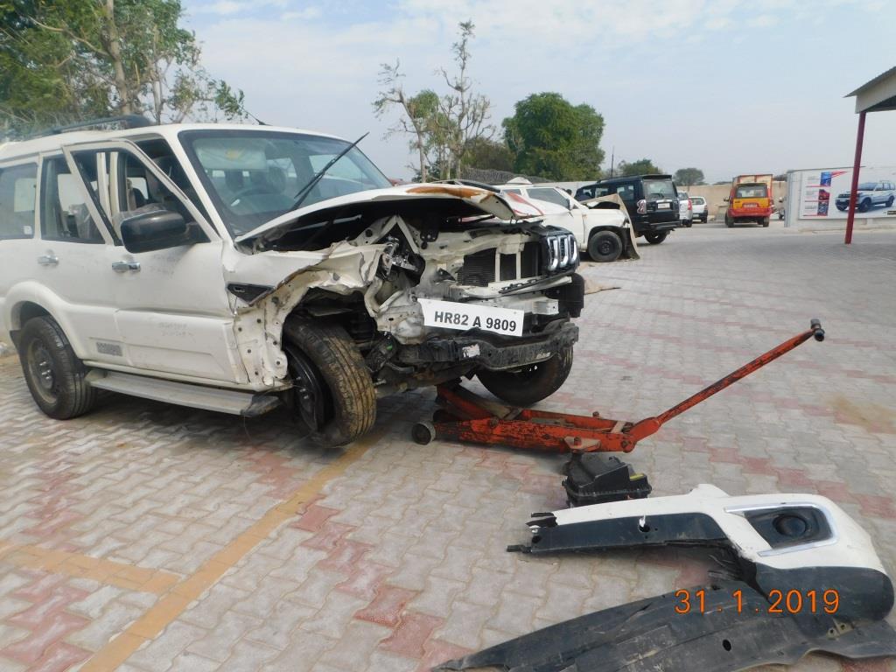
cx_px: 448
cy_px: 336
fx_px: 595
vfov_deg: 58.9
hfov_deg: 73.9
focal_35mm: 23
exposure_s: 1/1250
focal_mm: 4
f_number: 3
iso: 125
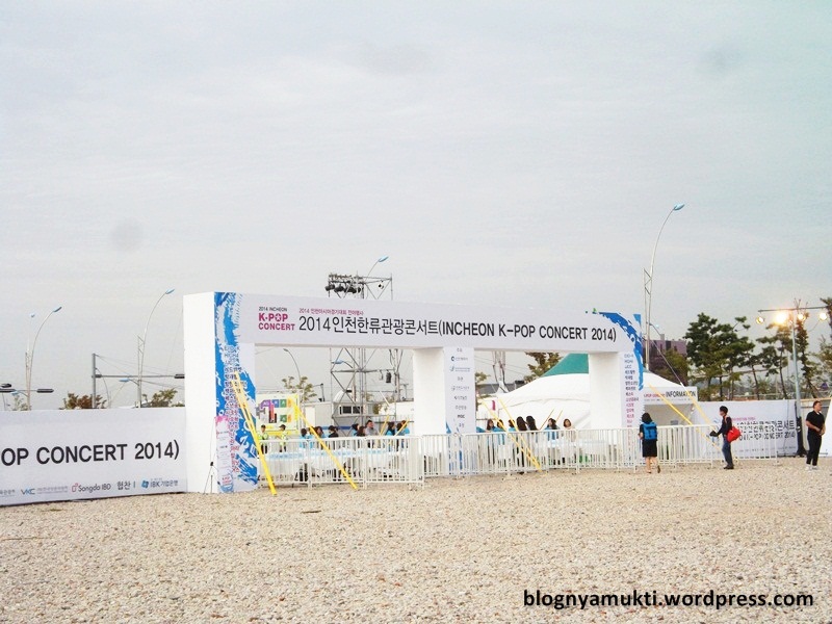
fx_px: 1514
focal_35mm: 63
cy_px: 312
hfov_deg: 30.7
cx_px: 416
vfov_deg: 23.3
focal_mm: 11.2
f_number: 5.6
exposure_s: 1/420
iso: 80
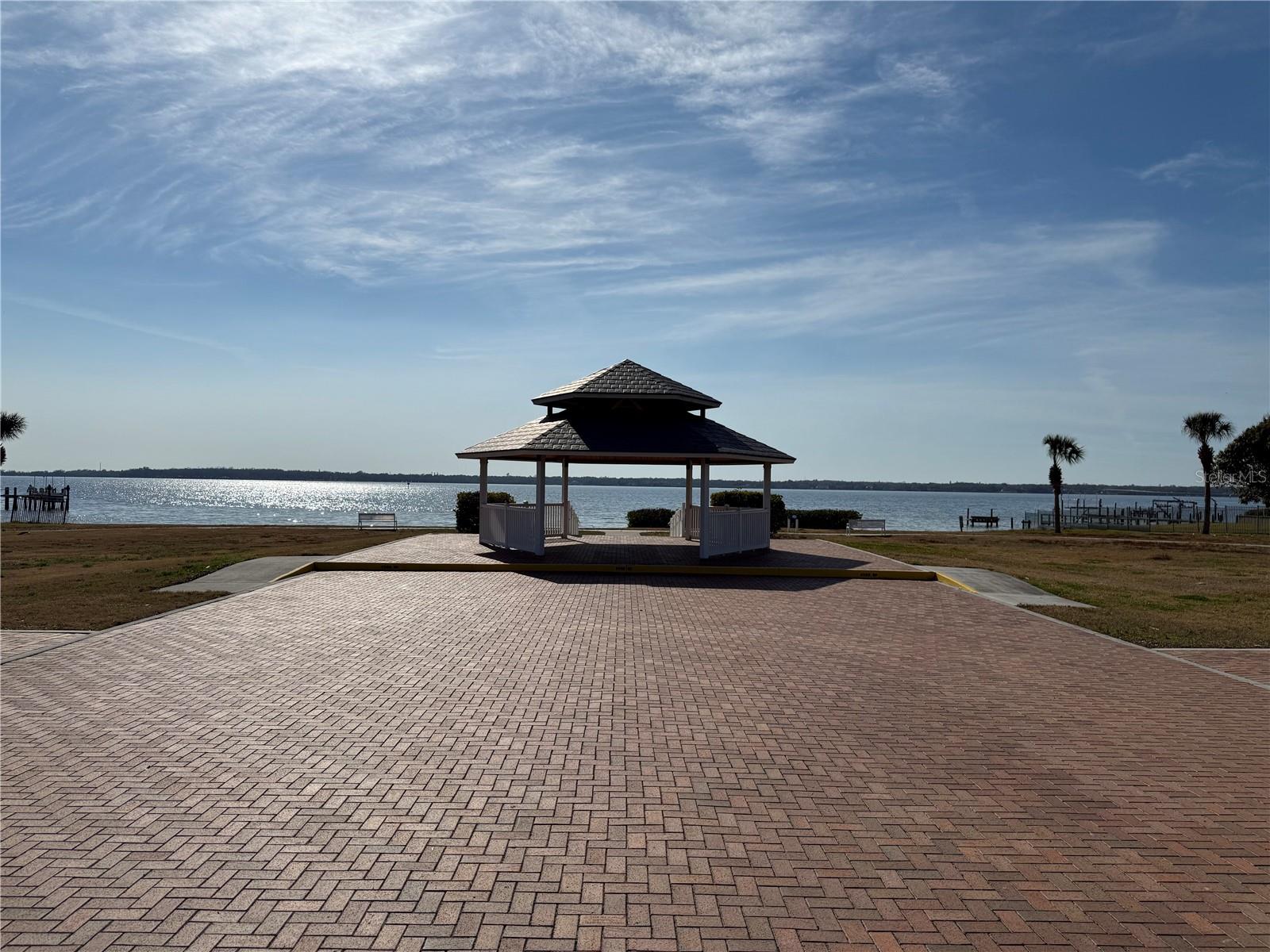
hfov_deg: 71.6
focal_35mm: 24
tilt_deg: +0.6
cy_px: 476
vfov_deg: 56.8
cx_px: 635
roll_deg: -1.3
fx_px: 881
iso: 50
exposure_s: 1/14286
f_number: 1.78
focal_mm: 6.76
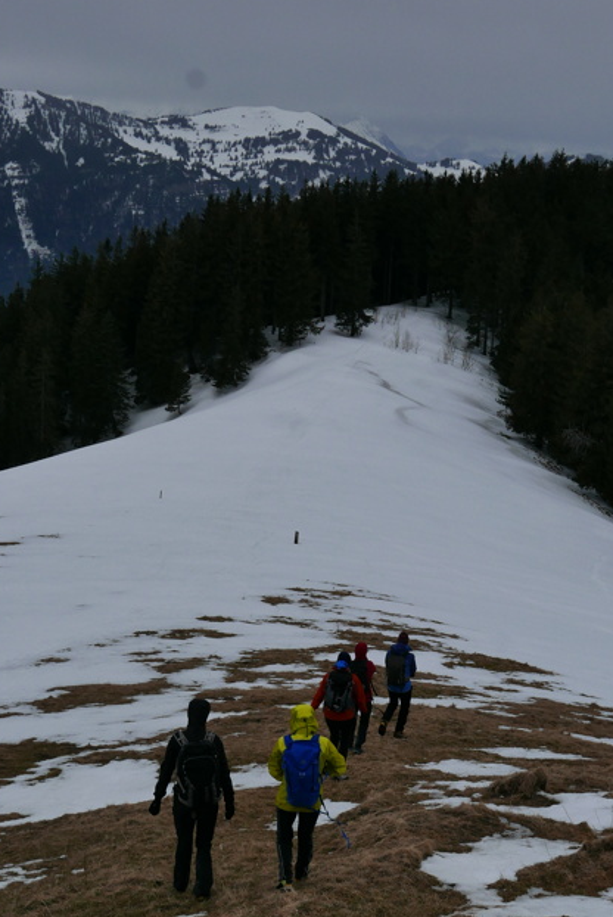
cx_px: 348
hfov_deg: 21.6
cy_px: 532
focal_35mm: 63
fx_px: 1605
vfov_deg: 31.8
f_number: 5.6
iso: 200
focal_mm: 22
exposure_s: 1/1300
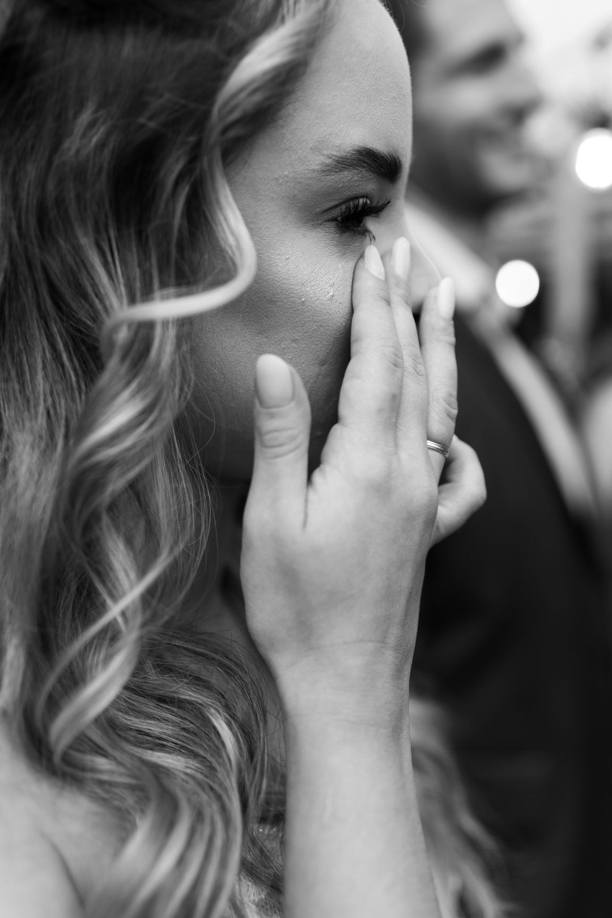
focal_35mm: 35
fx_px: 892
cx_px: 306
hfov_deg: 37.9
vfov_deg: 54.4
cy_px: 459
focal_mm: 35
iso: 100
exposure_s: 1/200
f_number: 2
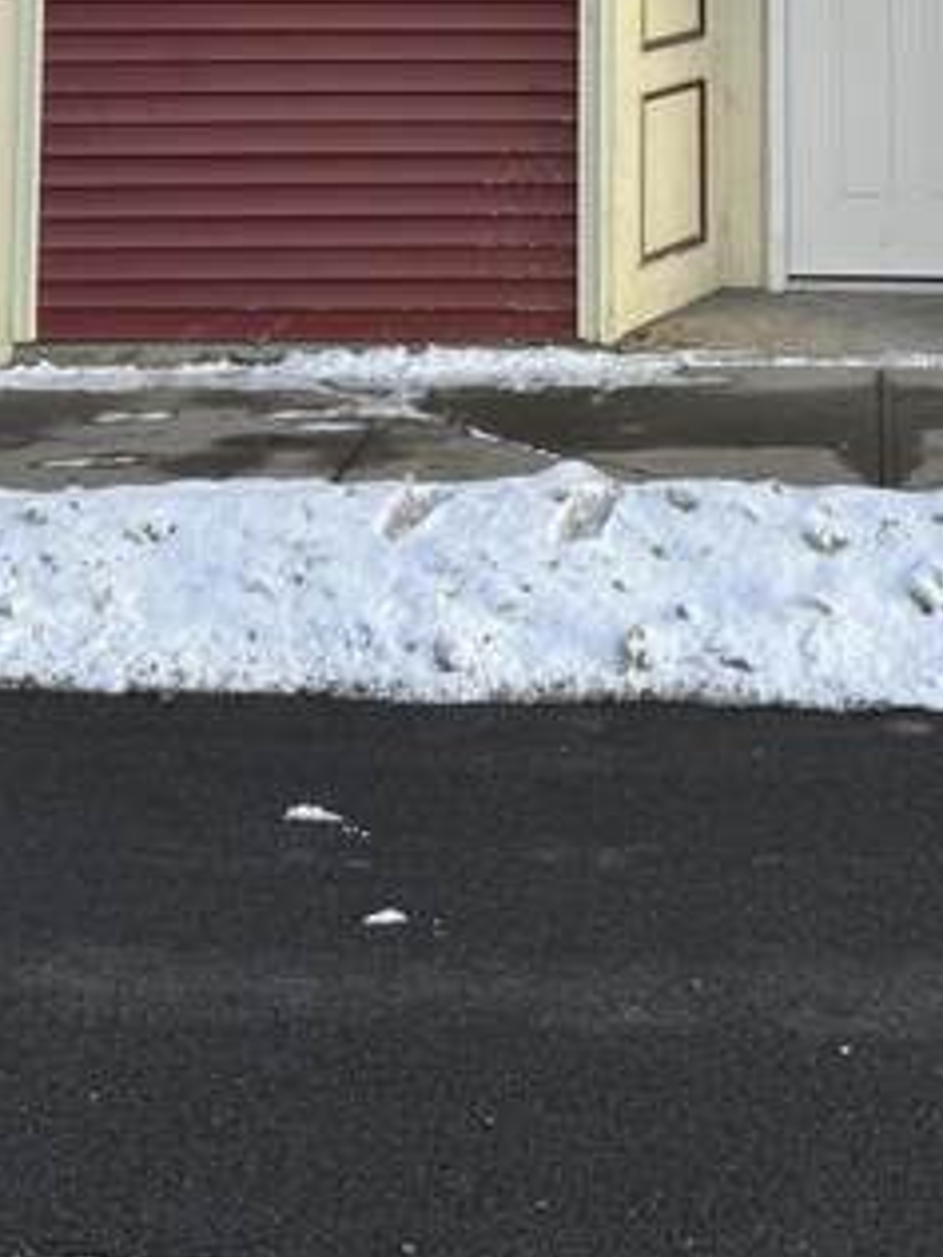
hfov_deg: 20.0
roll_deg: +0.2
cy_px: -394
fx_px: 2652
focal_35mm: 73
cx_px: 720
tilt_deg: +3.1
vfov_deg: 23.5
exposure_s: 1/1524
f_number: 1.78
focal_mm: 6.76
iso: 80
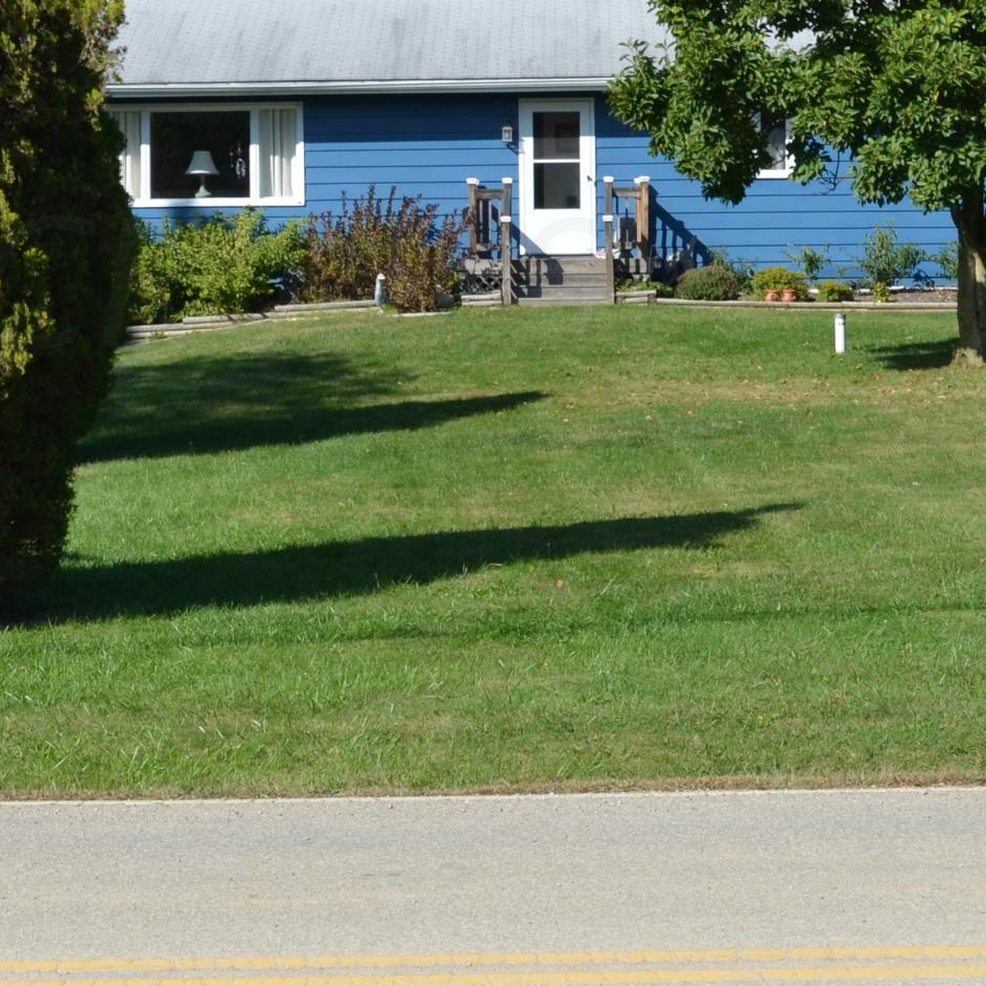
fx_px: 3126
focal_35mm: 97
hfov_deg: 17.9
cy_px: 283
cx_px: 289
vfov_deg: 17.8
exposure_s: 1/250
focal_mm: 24
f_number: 8
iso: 125
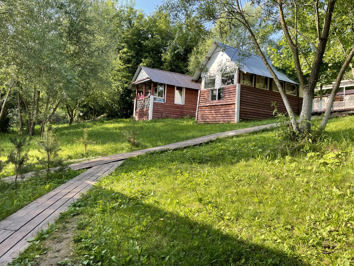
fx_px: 266
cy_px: 133
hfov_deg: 67.3
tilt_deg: +2.1
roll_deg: -3.4
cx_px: 177
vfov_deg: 53.1
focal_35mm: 26
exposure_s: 1/350
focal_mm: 4.2
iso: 32
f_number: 1.6
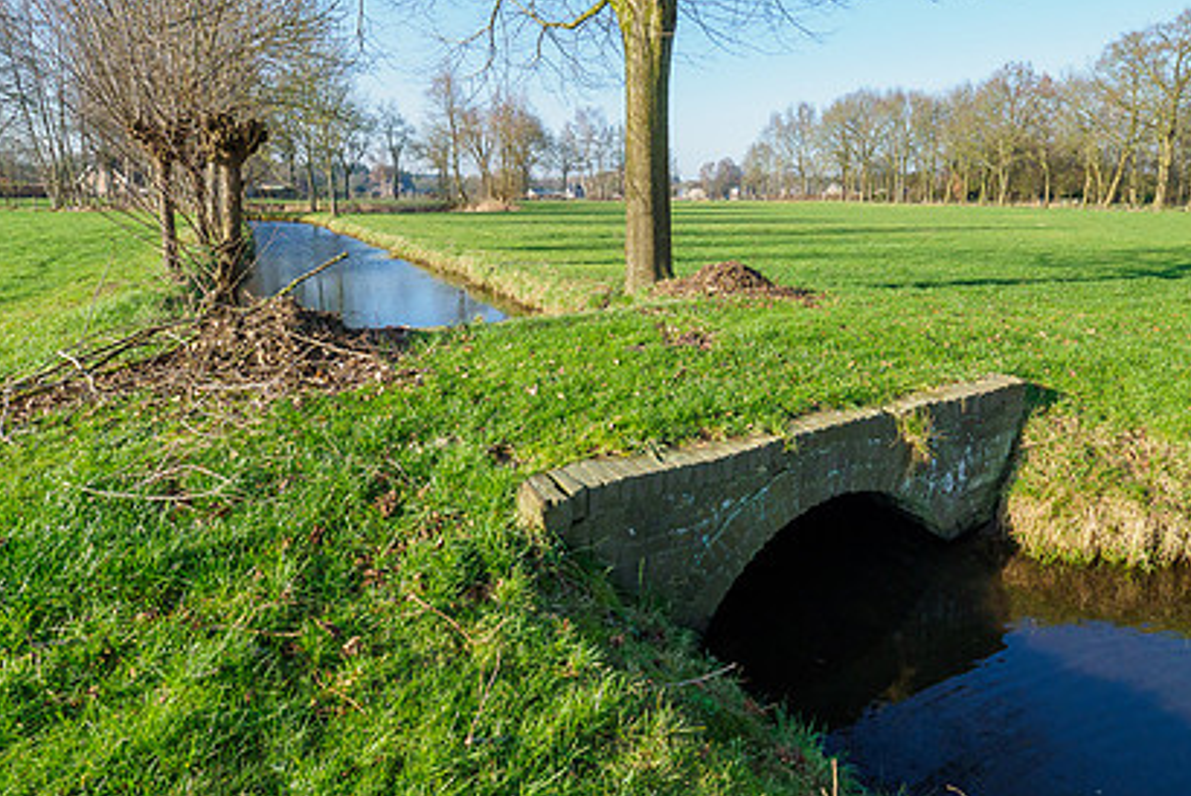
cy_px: 333
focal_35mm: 21
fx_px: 695
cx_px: 687
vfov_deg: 59.2
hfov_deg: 80.6
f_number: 8
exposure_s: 1/320
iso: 640
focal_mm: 7
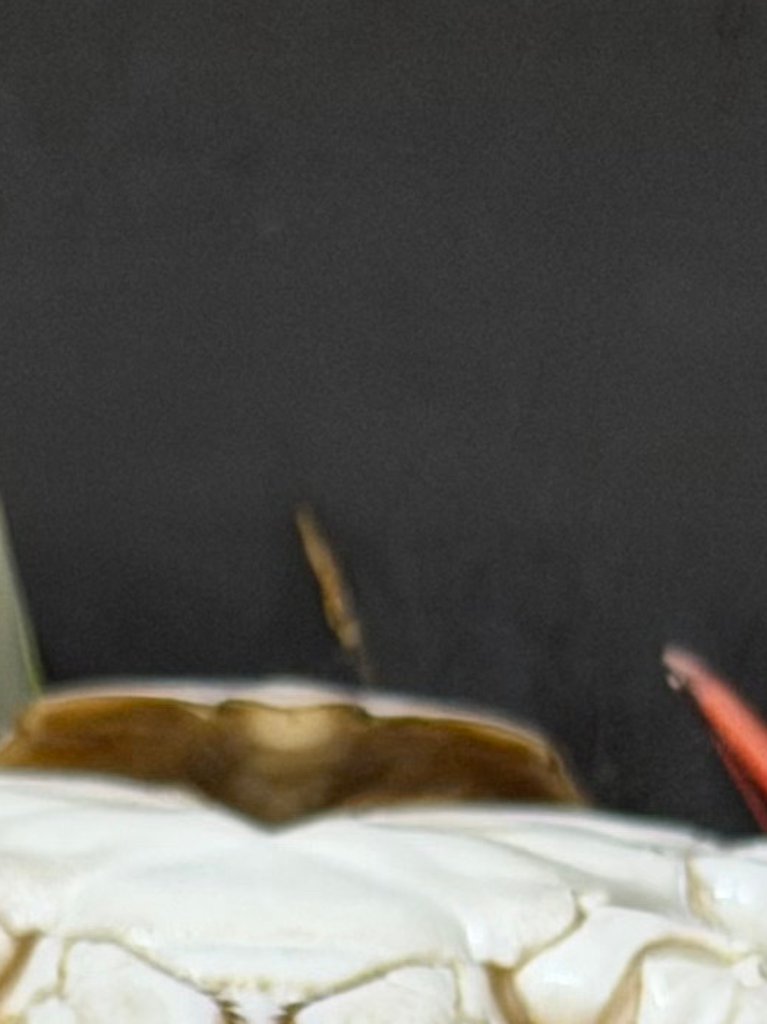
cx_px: 167
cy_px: 2539
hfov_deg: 5.4
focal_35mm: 277
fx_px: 8186
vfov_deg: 6.7
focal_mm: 6.76
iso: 200
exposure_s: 1/59
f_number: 1.78
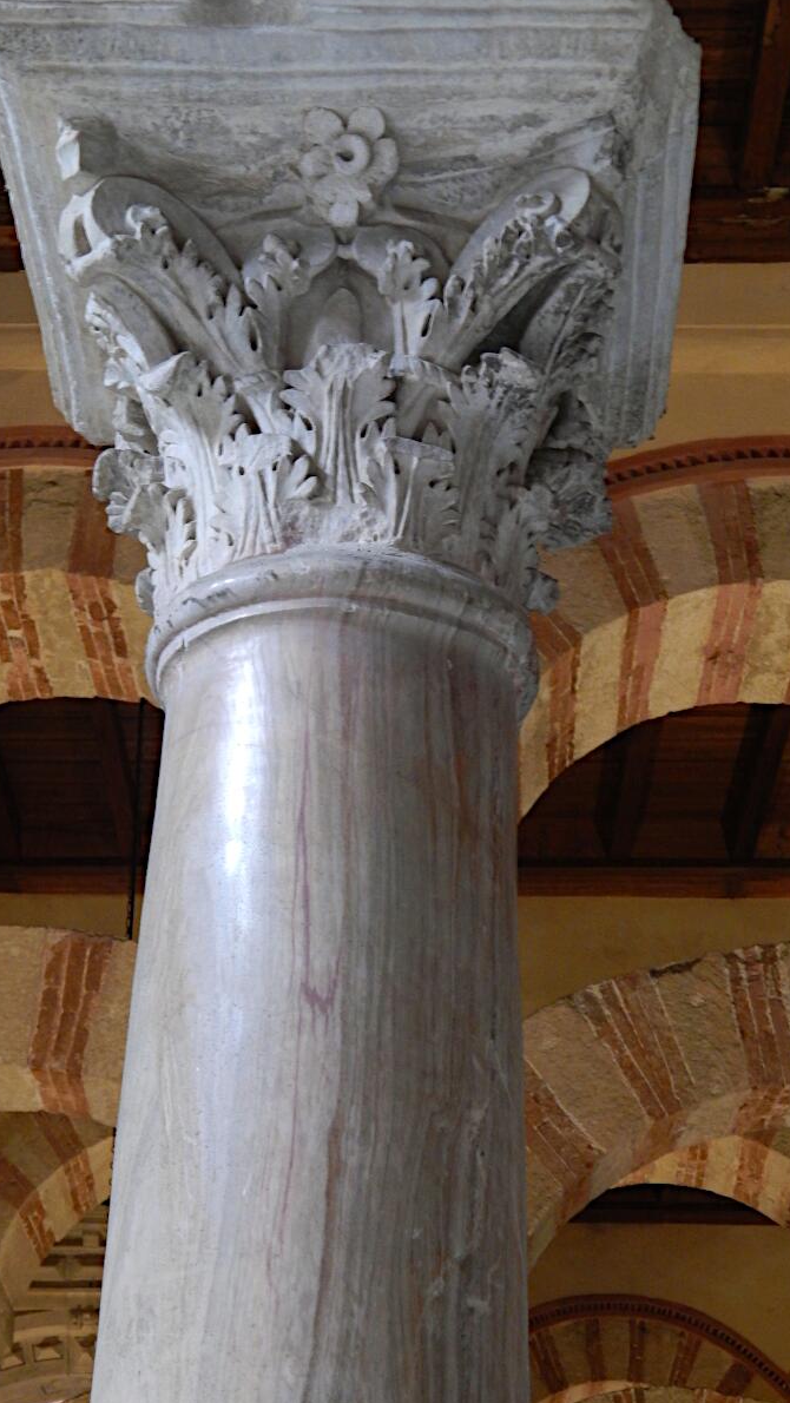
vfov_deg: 31.4
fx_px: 2493
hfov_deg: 18.0
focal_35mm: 67
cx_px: 312
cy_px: 702
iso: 400
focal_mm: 10.9
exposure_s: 1/10
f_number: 4
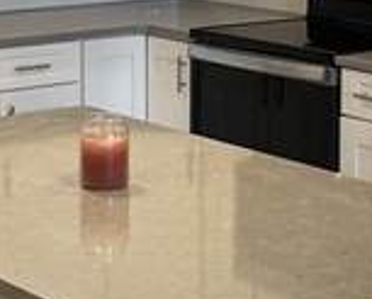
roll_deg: +1.1
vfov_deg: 12.1
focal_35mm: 127
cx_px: 209
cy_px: 22
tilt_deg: -7.2
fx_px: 1401
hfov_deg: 15.1
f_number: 1.6
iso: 100
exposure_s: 1/120
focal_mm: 5.1
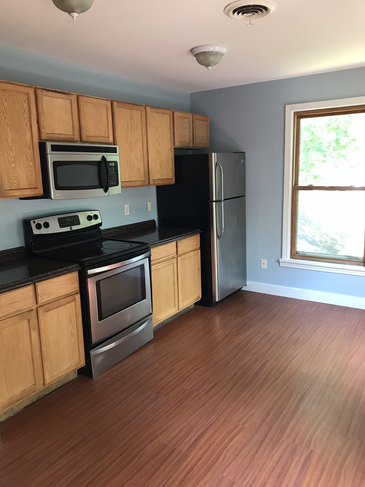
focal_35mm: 28
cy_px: 244
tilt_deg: -9.6
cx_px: 182
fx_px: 394
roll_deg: +1.8
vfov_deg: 63.4
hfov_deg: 49.7
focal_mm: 3.99
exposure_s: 1/30
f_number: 1.8
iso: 40
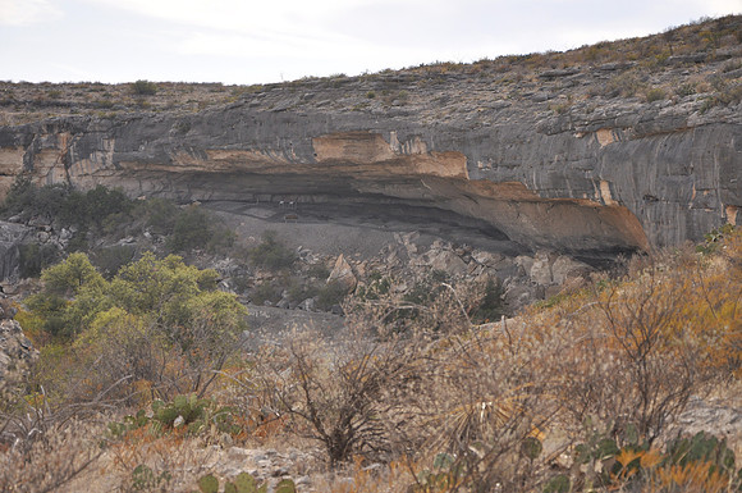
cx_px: 371
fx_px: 1914
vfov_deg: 14.7
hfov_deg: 21.9
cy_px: 246
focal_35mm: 93
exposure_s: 1/200
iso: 200
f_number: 7.1
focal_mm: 62
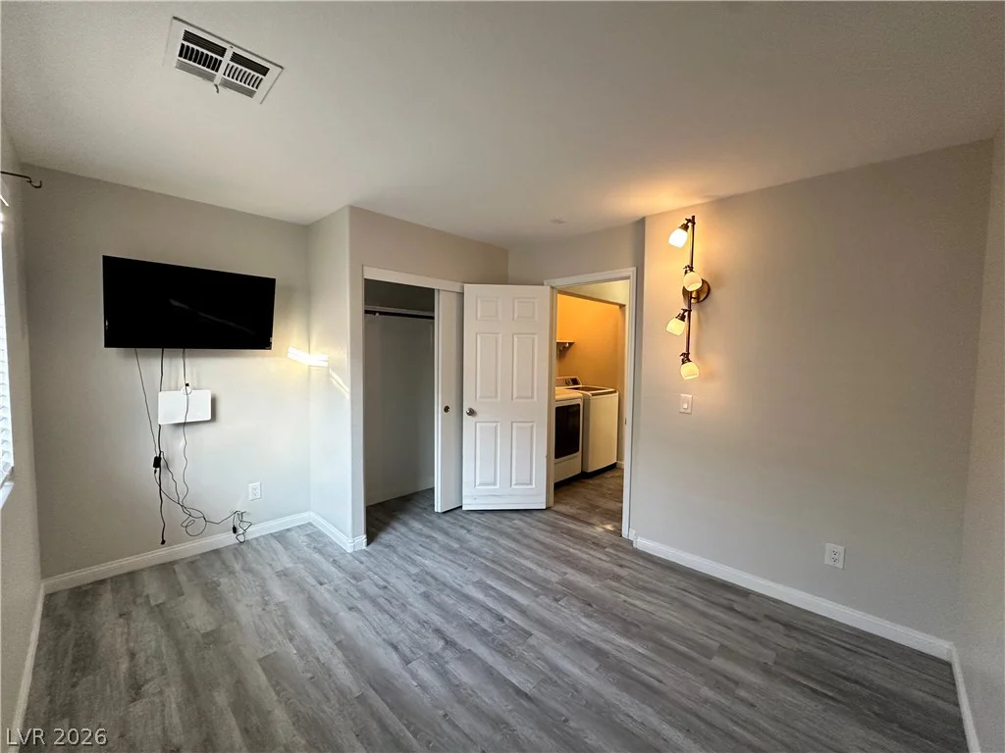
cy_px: 376
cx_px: 502
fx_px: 406
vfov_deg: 85.7
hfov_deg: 102.1
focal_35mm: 14
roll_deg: -1.2
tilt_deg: -3.0
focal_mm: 2.22
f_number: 2.2
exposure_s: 1/120
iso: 250
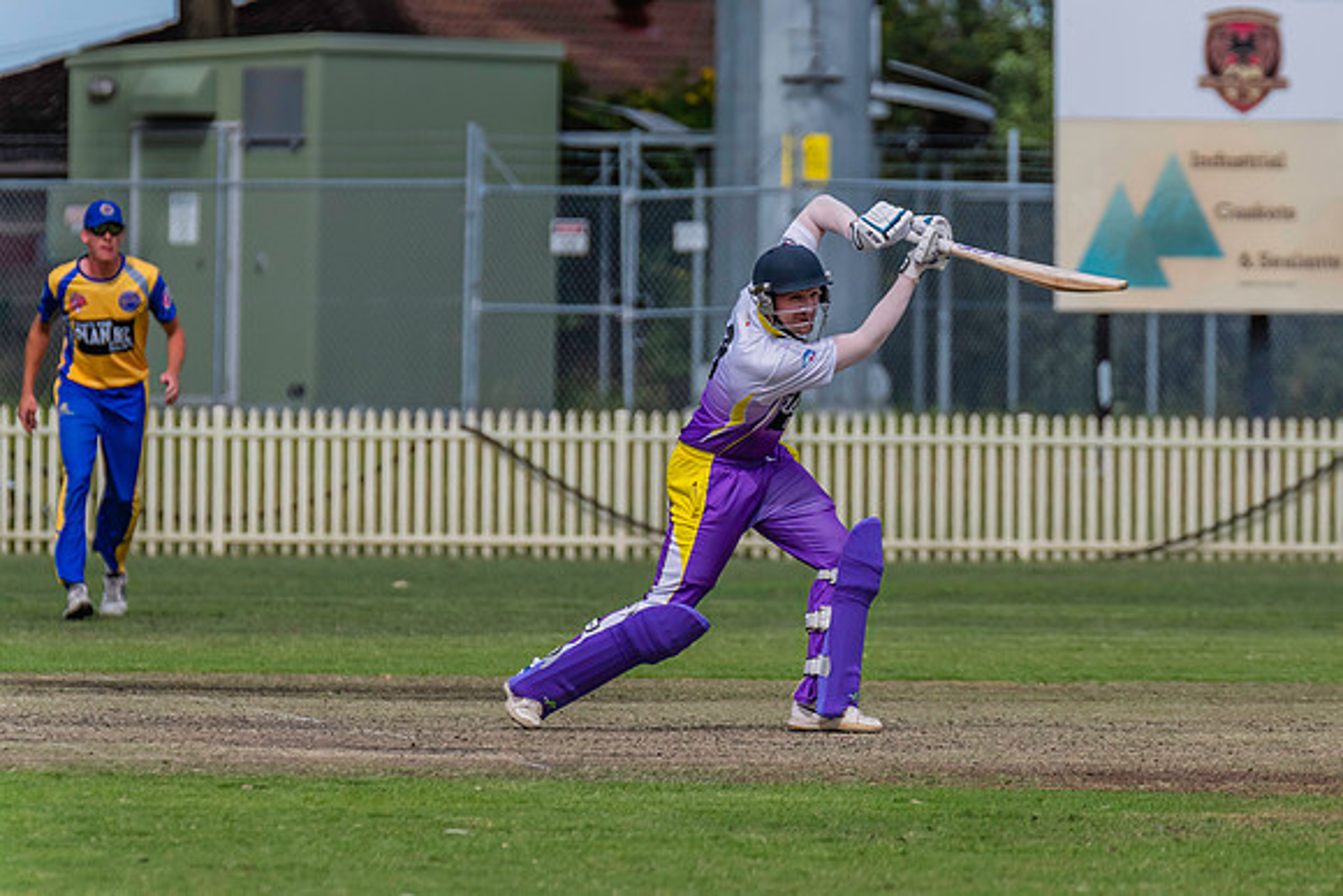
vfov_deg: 2.7
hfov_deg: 4.0
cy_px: 456
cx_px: 781
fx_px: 19083
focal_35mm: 511
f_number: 8
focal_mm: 440
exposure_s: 1/2500
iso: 800
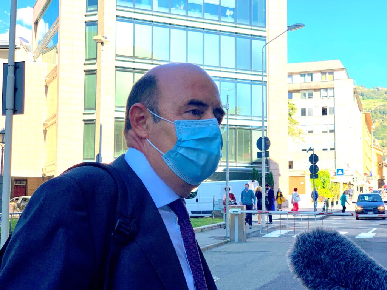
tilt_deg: +5.4
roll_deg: -0.3
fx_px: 581
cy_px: 145
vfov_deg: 28.0
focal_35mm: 52
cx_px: 194
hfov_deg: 36.8
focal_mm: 6
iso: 16
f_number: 2.4
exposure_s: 1/705
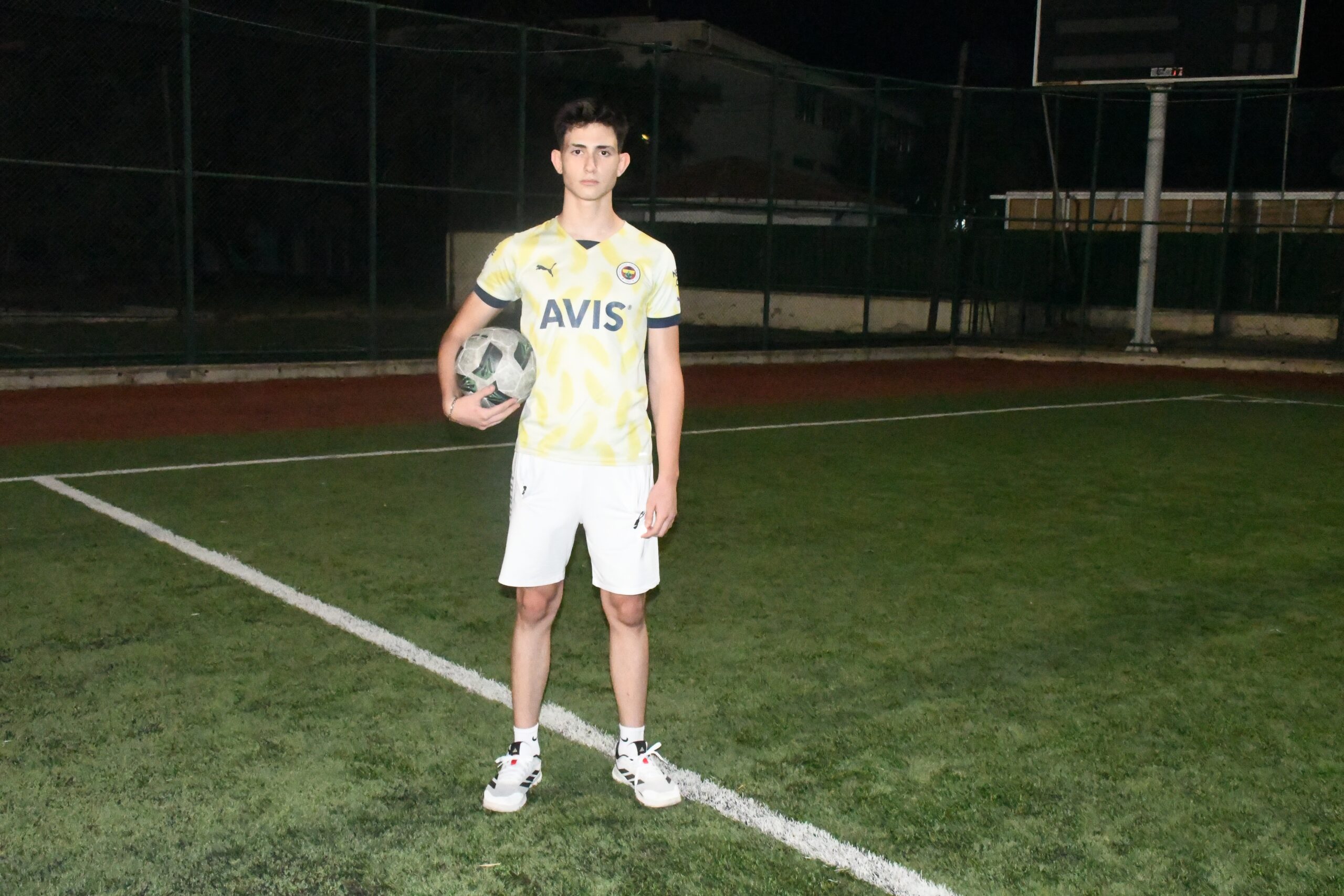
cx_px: 672
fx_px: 1344
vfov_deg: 36.9
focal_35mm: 36
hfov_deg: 53.1
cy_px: 448
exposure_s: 1/60
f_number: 11
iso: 25600
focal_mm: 24
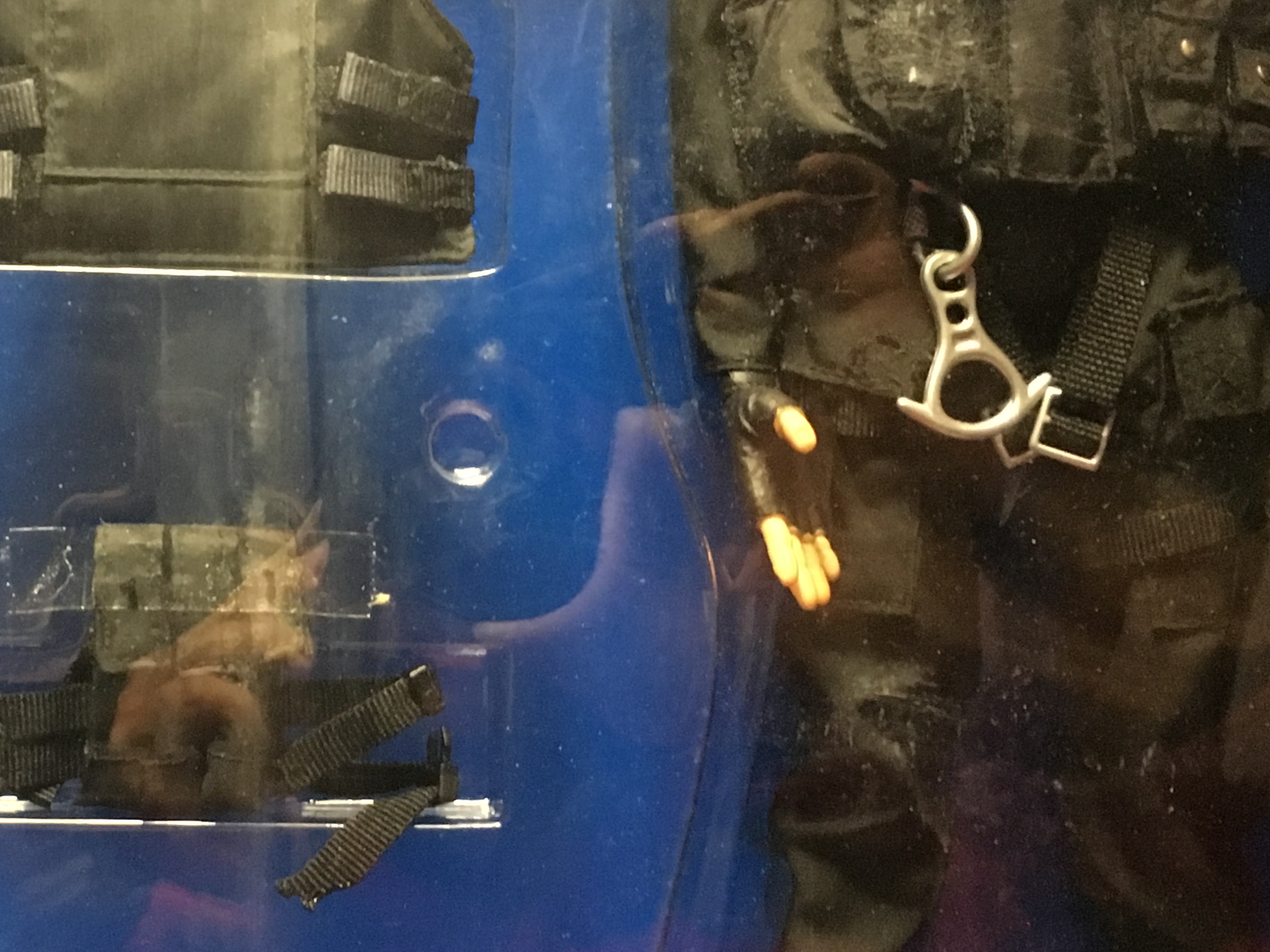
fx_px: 2348
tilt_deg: -39.4
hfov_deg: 29.5
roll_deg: -1.7
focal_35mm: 64
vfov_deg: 22.7
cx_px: 234
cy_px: 249
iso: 320
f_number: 2.2
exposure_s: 1/17
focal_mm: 4.15
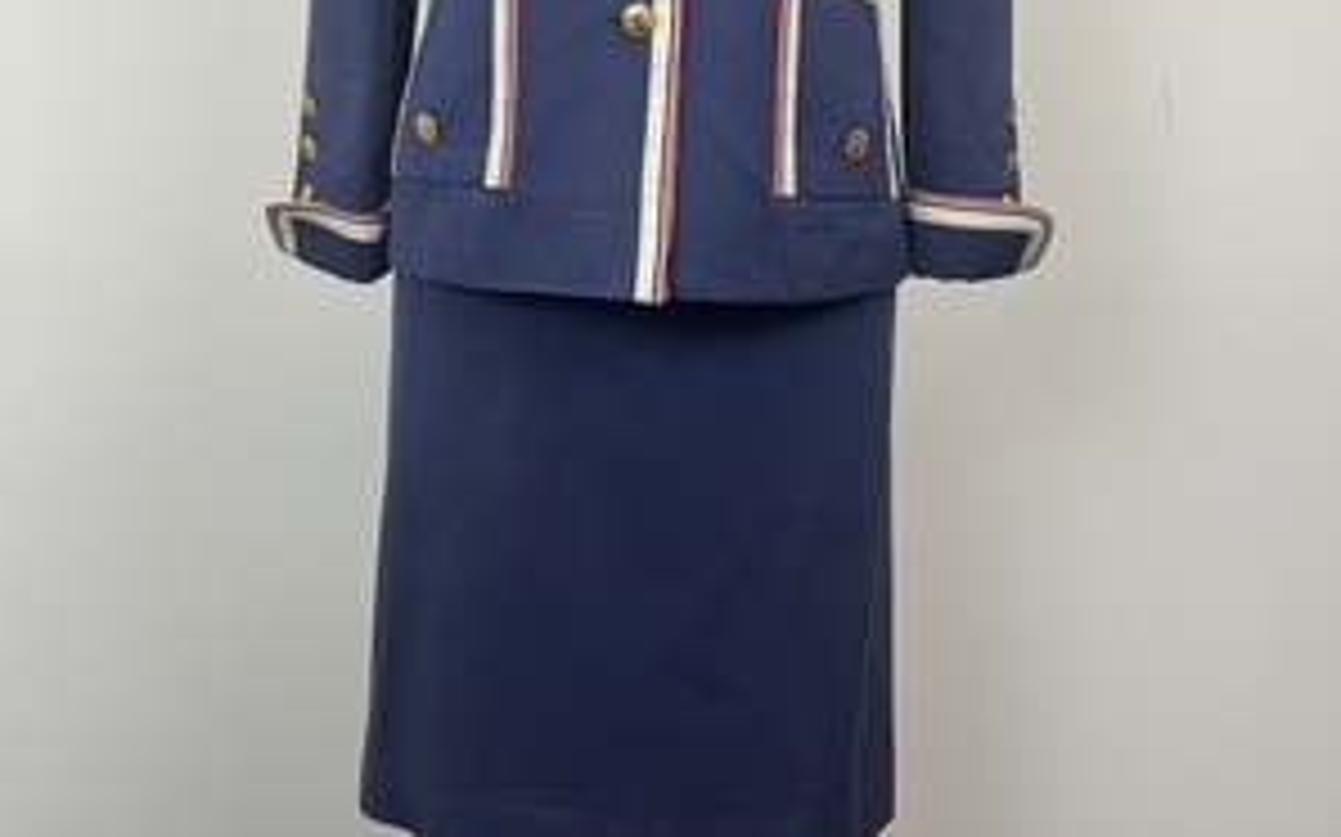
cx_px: 670
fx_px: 1352
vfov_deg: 33.1
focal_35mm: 37
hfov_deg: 52.8
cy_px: 135
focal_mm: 5.1
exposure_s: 1/120
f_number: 1.6
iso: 64
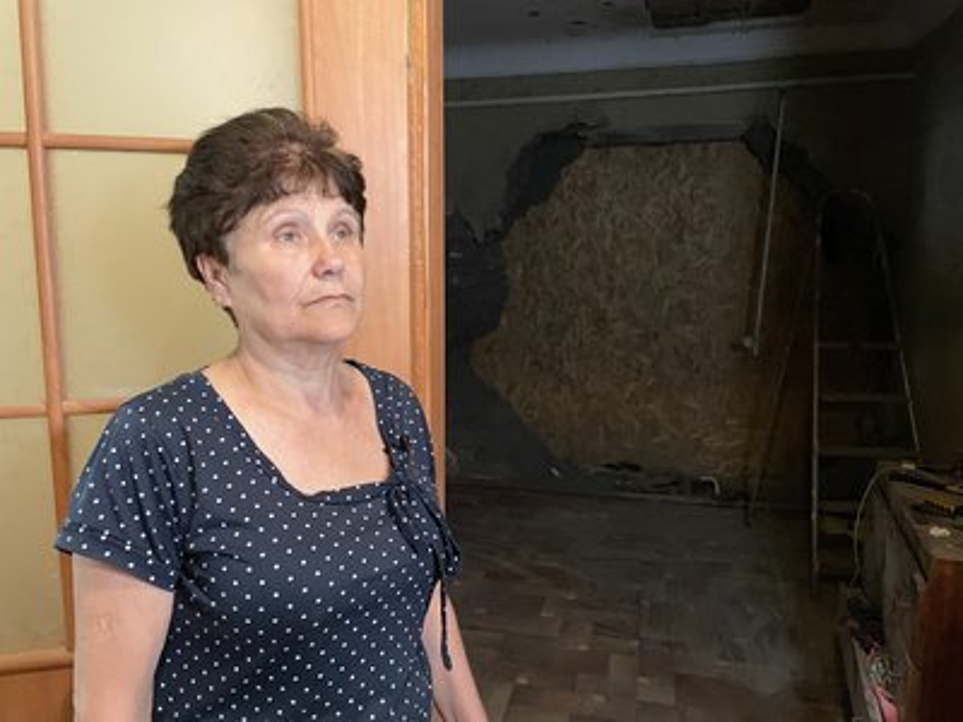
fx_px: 723
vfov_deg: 53.1
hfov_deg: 67.3
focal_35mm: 26
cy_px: 361
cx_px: 482
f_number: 1.6
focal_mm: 4.2
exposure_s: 1/60
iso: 400
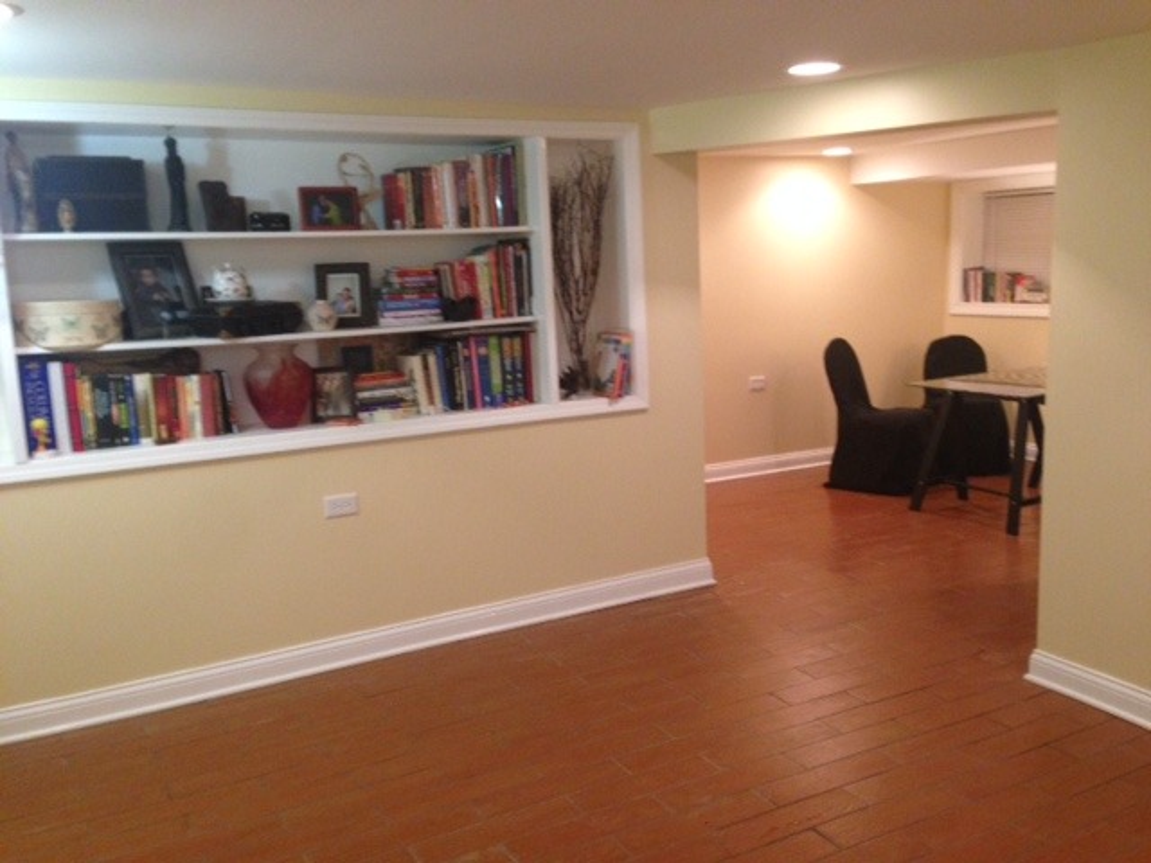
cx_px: 576
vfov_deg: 42.9
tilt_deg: -7.7
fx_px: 1097
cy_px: 432
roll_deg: +3.1
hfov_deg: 55.4
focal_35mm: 33
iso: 160
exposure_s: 1/20
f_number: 2.4
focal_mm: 4.12
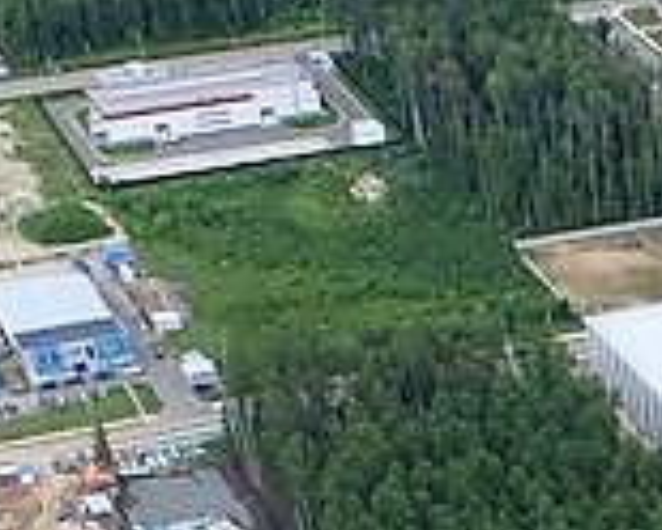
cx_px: 1046
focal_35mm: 129
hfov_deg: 13.8
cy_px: 1355
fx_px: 2527
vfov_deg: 10.1
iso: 100
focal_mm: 3.61
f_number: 2.8
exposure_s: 1/472
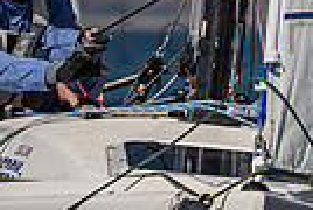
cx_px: 575
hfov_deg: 1.7
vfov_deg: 1.2
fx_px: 10352
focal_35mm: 1188
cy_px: -218
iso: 400
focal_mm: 230
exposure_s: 1/8000
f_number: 5
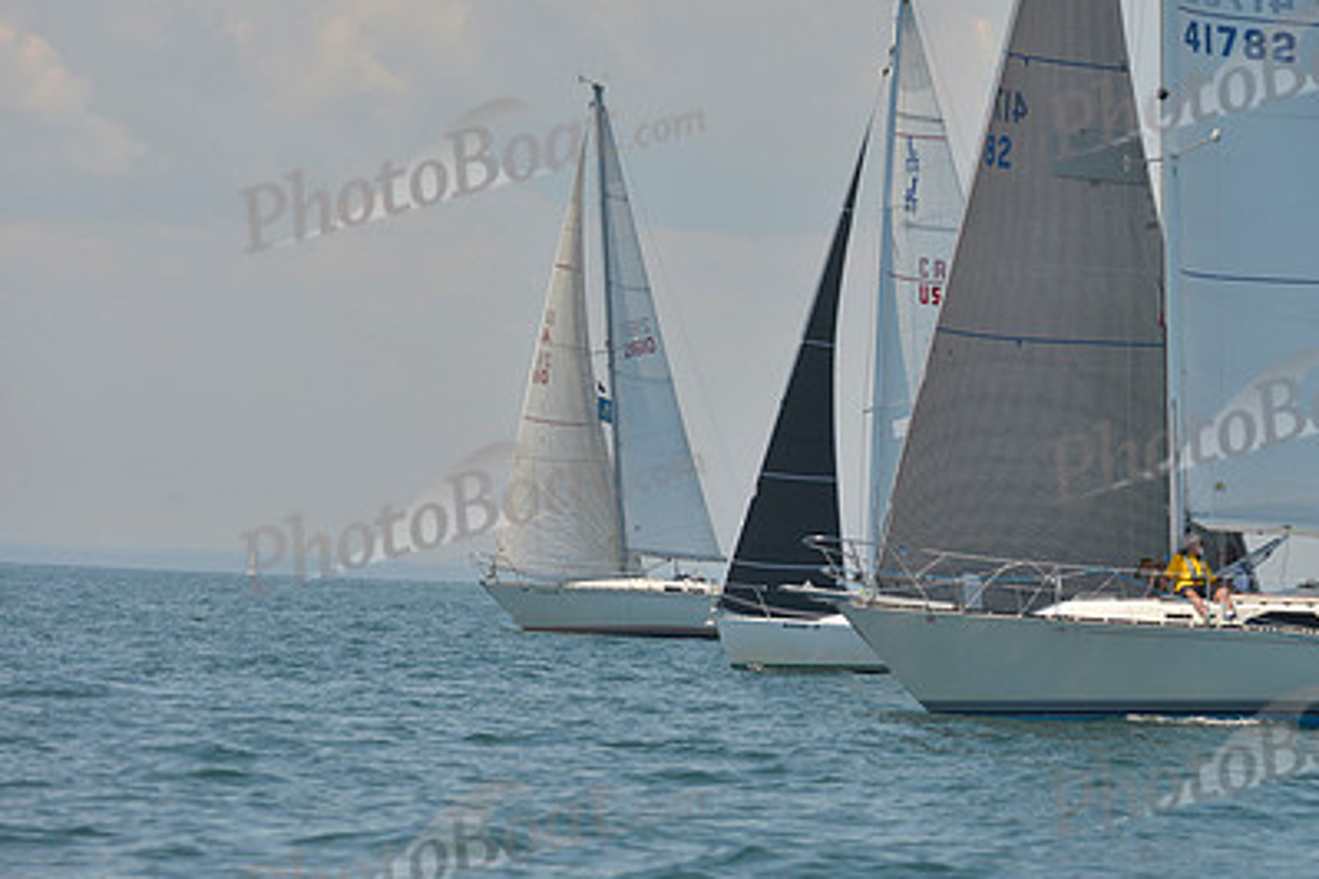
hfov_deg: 7.1
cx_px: 879
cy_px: 292
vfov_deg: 4.7
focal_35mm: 291
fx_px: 10661
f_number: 6.3
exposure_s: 1/1250
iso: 200
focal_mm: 200
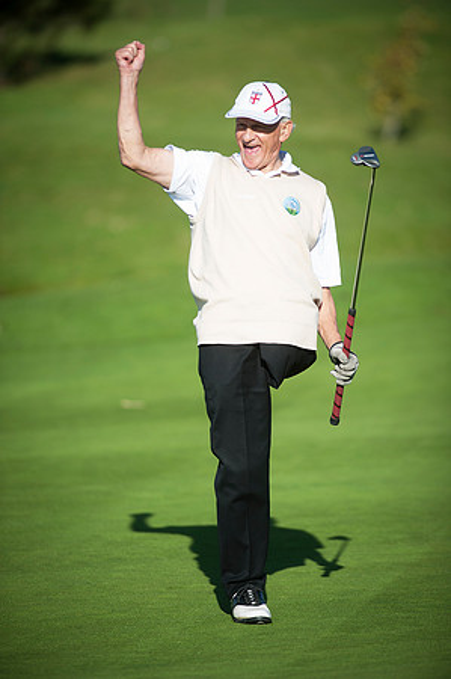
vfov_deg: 6.9
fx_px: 5650
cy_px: 340
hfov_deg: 4.6
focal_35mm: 300
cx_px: 226
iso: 400
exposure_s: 1/4000
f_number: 4
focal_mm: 300
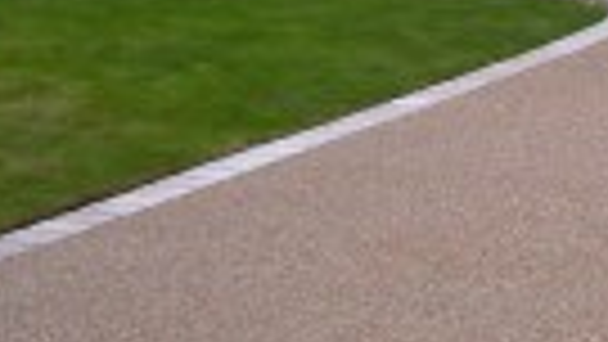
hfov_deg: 13.8
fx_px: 2403
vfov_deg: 8.1
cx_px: 824
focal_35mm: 149
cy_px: 2
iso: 80
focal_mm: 6
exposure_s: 1/400
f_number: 2.7
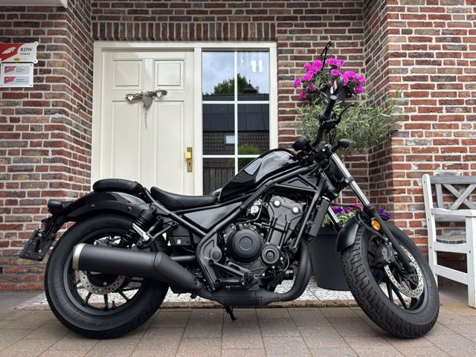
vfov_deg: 53.1
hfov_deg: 67.3
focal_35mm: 26
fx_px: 358
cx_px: 238
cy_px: 178
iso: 50
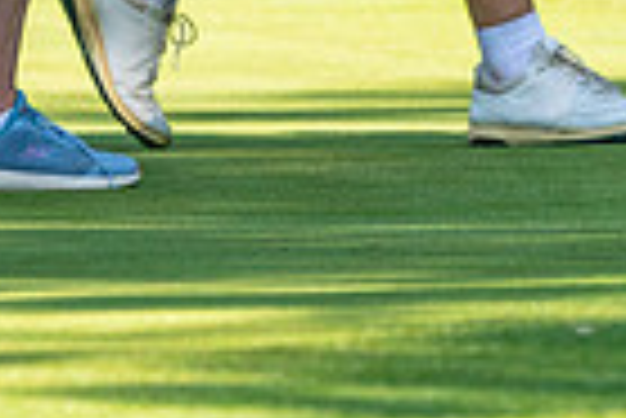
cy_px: -414
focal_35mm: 1876
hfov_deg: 1.1
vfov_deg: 0.7
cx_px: 874
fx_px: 32655
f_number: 5
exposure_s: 1/1600
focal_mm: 300
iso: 320
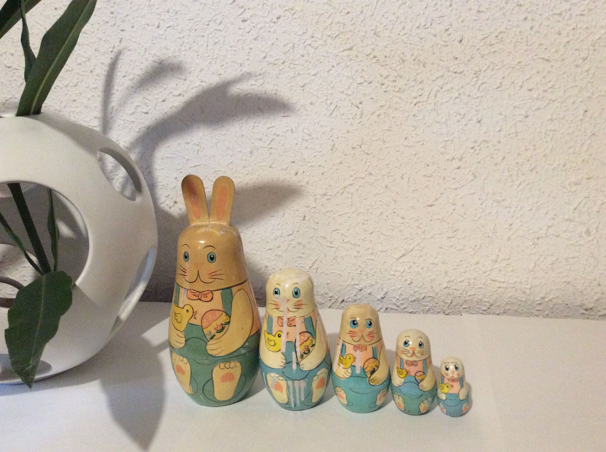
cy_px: 226
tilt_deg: -13.8
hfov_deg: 56.9
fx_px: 559
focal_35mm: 32
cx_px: 303
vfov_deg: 44.1
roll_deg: +2.5
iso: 320
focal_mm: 3.3
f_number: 2.4
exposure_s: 1/25
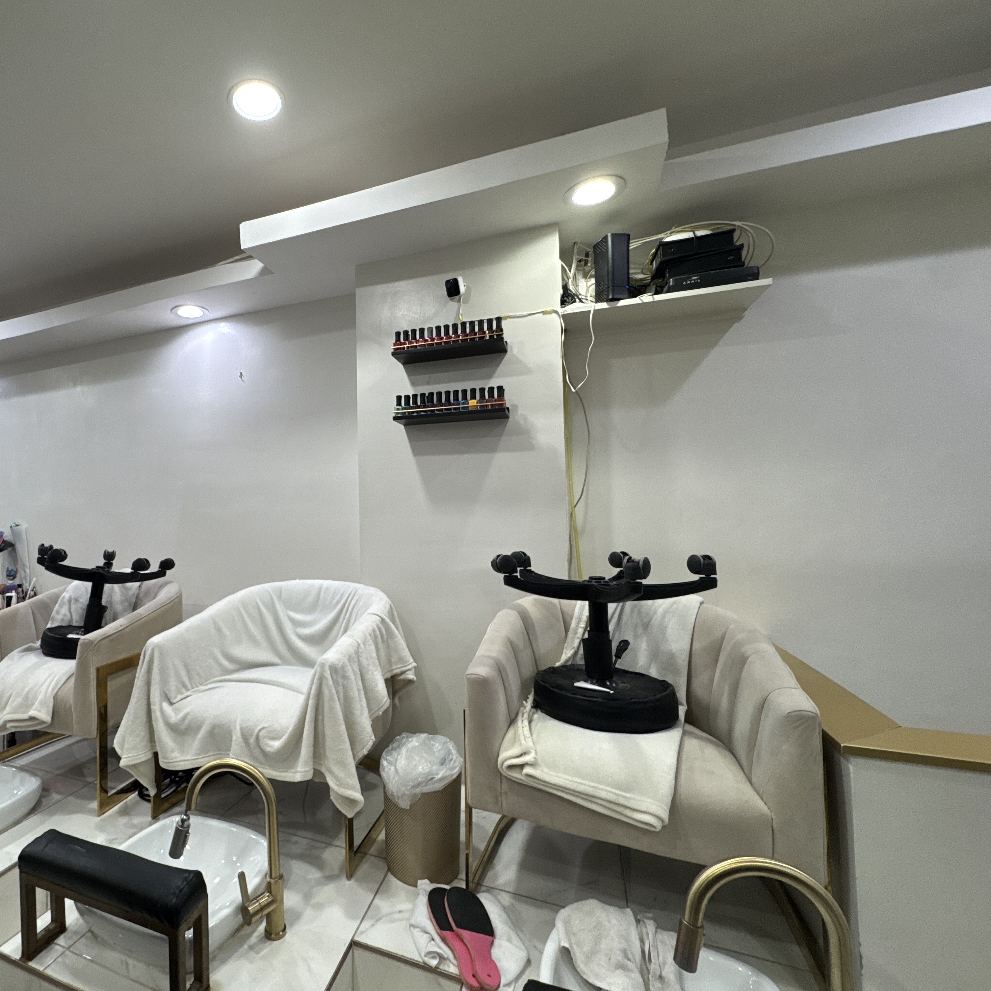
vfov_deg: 84.0
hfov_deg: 81.1
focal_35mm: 17
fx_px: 551
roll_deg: -0.2
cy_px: 498
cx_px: 329
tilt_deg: +0.2
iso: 160
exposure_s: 1/120
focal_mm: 2.22
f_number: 2.2
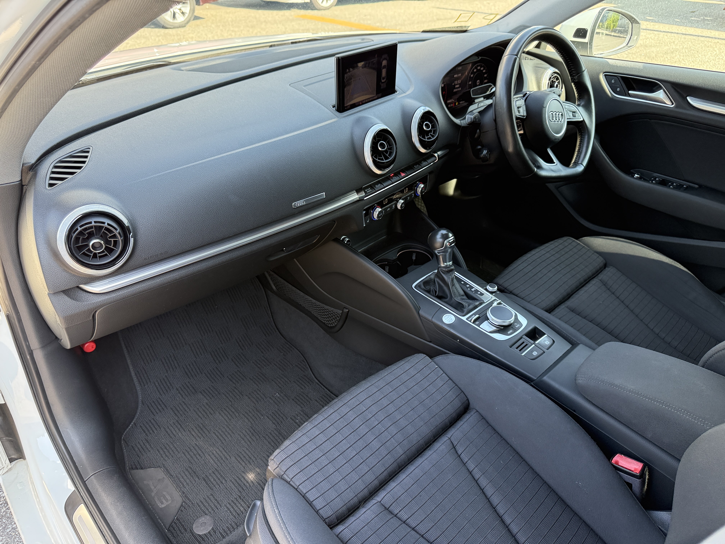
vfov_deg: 56.8
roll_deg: -1.3
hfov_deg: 71.6
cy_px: 272
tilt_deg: -32.8
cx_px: 362
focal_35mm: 24
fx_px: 503
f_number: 1.78
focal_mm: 6.76
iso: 200
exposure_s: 1/235
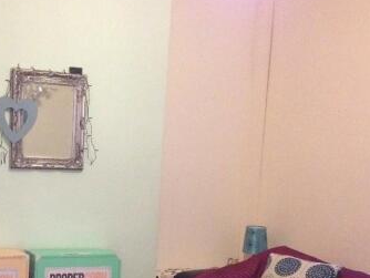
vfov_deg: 23.8
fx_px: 652
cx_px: 94
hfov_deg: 31.1
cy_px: 208
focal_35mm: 61
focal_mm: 4.28
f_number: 2.4
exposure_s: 1/15
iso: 500
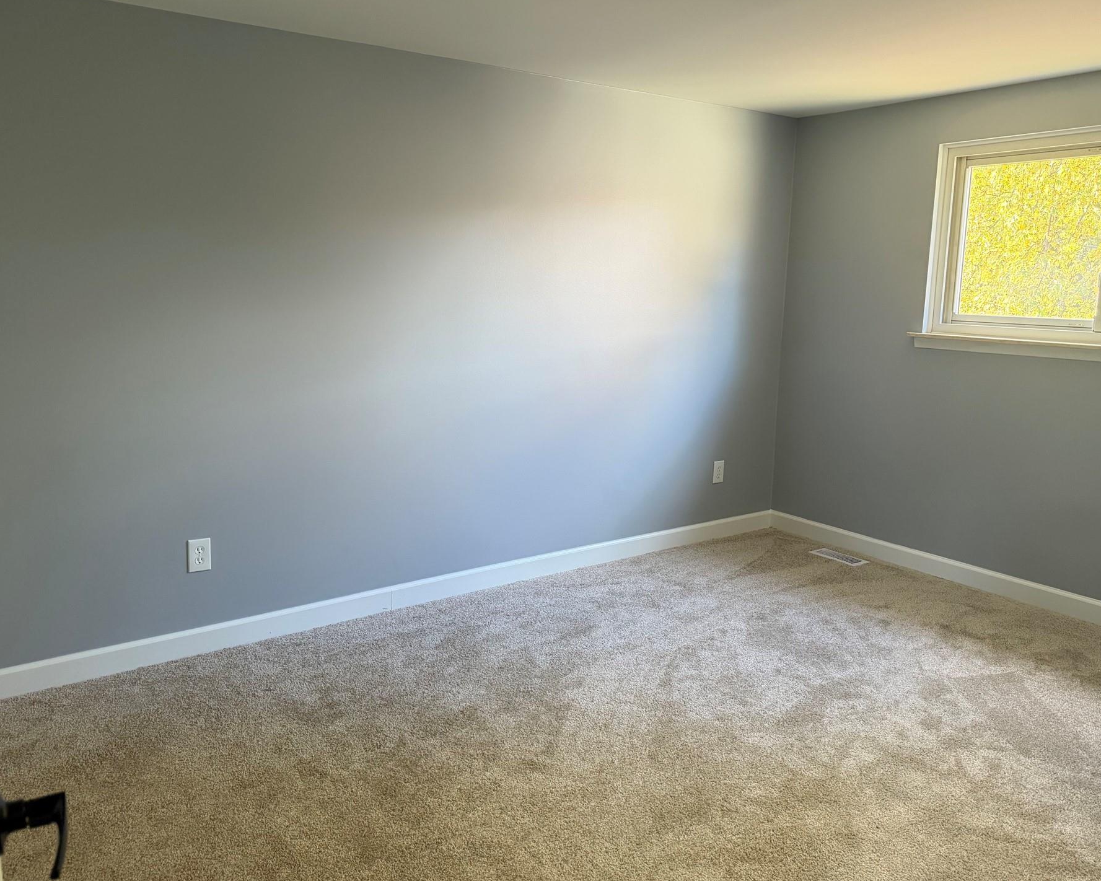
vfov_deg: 53.2
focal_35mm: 27
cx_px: 555
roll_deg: -1.0
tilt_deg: -9.9
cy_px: 450
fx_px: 880
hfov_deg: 64.1
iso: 640
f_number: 1.78
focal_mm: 6.76
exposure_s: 1/60
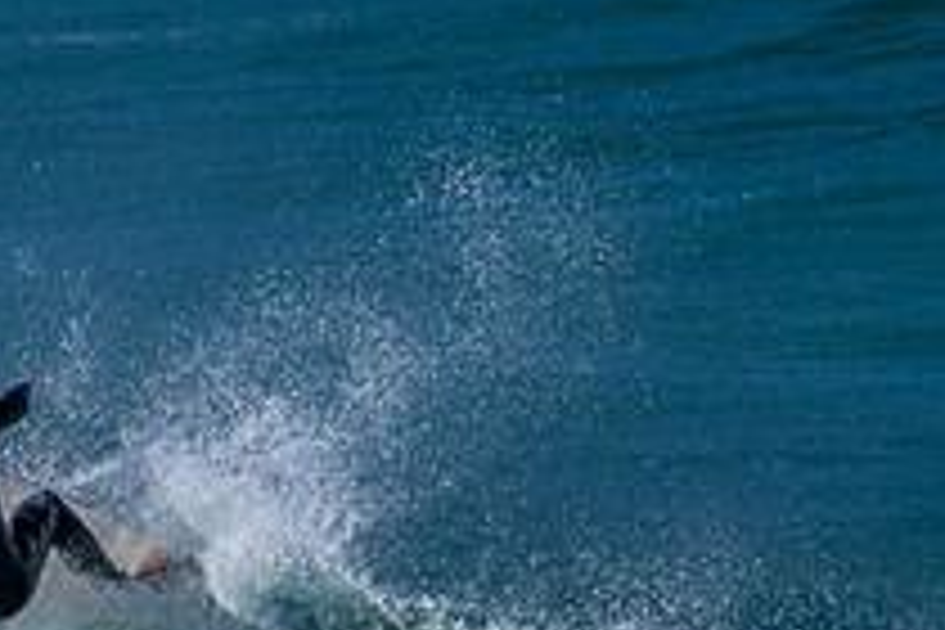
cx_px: -256
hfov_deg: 0.9
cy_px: 853
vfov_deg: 0.6
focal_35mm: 2205
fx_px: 57877
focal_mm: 800
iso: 180
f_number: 6.3
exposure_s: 1/2000
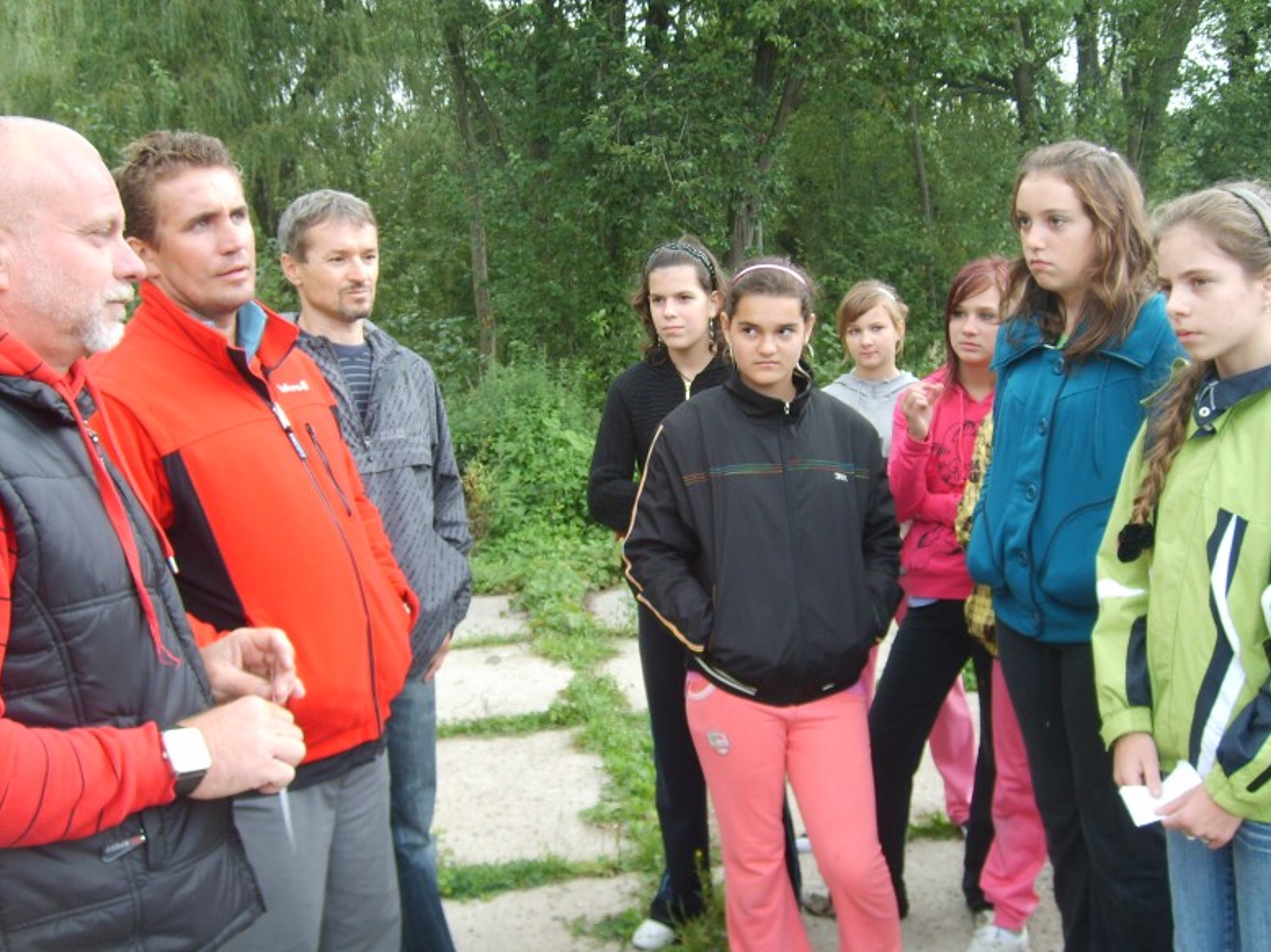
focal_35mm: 36
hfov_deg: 51.4
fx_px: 1321
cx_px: 647
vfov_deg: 39.6
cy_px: 464
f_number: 2.8
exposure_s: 1/60
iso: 50
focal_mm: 5.8
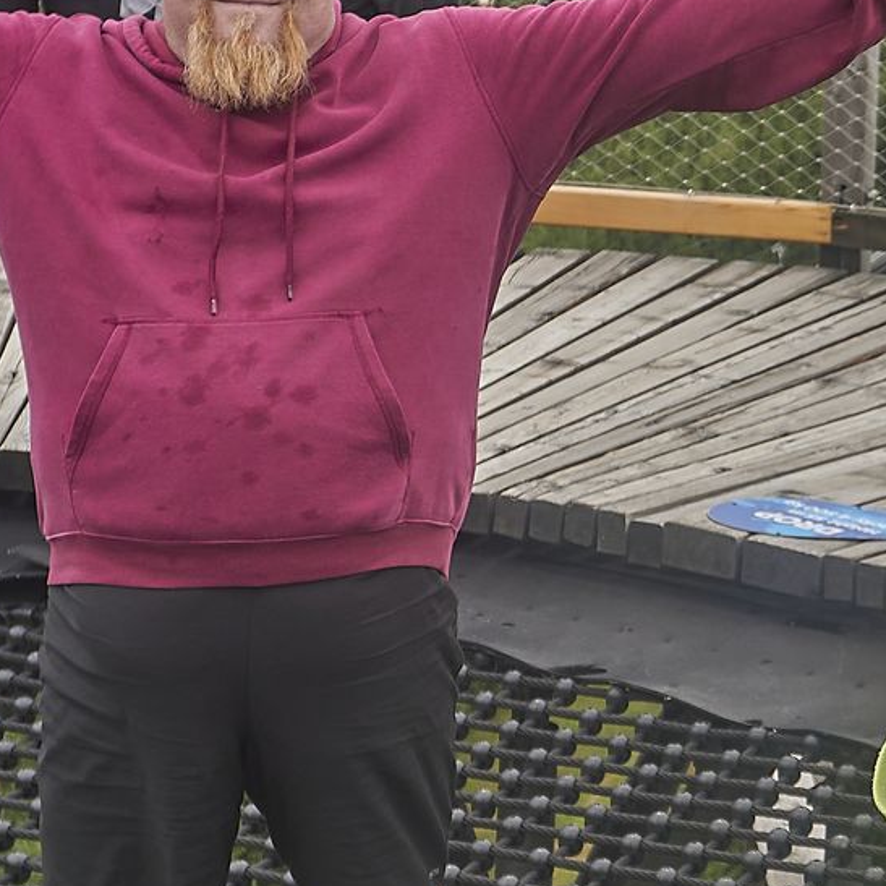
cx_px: 1058
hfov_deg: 14.5
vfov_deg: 15.0
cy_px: 458
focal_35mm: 117
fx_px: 3375
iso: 100
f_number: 5.6
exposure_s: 1/400
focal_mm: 25
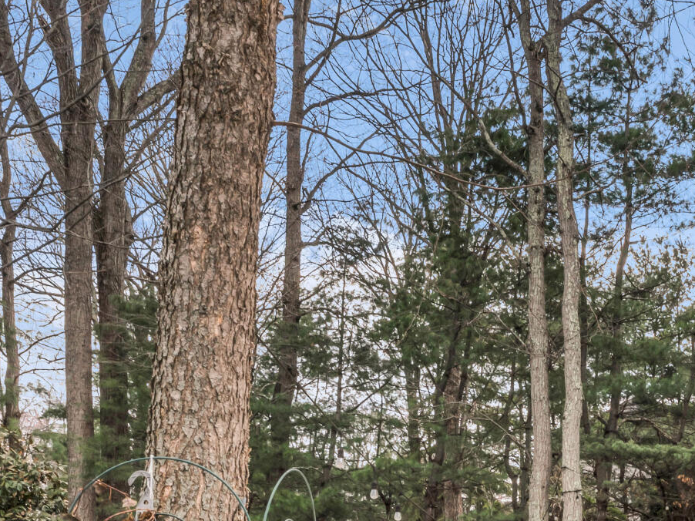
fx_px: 983
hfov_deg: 36.3
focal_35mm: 49
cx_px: 640
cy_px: 595
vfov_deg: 26.9
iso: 125
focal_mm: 15.3
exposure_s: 1/25
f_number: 22
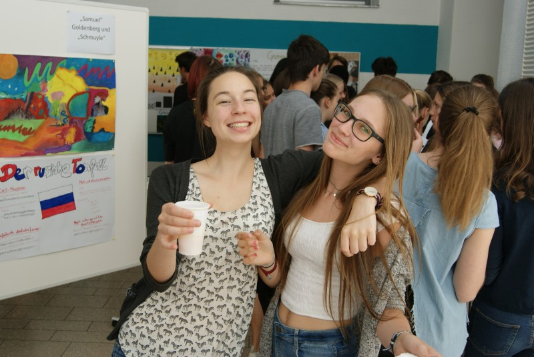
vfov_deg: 34.3
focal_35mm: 39
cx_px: 267
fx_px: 579
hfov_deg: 49.5
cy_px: 178
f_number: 5.6
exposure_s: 1/80
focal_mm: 26
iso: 100
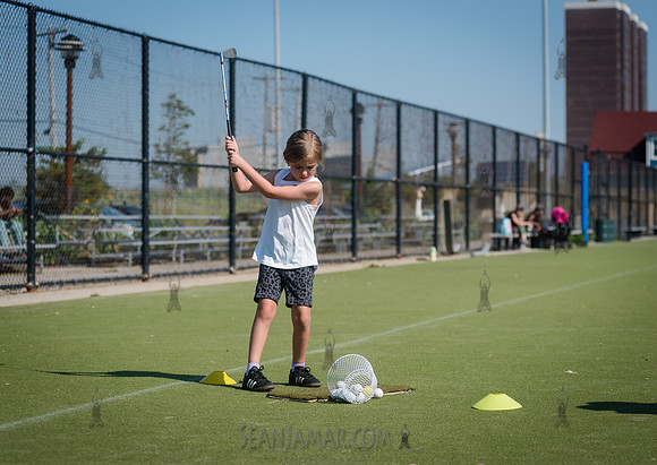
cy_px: 233
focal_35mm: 90
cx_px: 349
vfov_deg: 15.8
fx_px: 1676
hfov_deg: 22.2
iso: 100
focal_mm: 86
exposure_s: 1/1250
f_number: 4
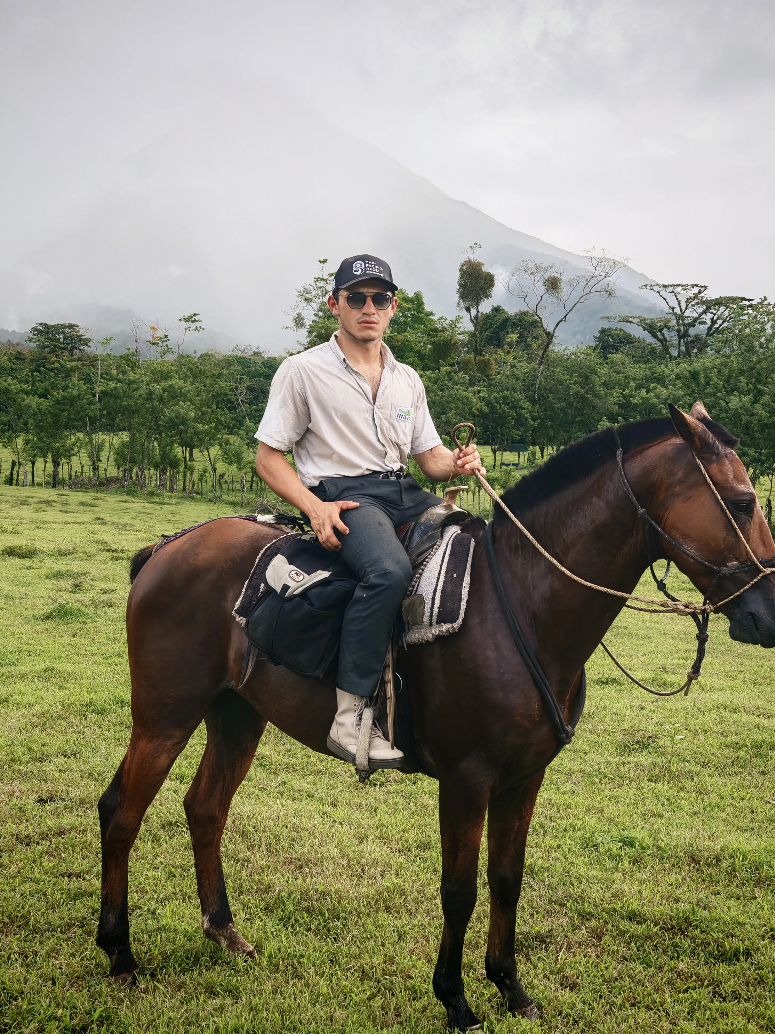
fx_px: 1672
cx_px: 394
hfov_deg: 26.1
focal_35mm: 56
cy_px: 533
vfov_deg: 34.3
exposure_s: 1/1200
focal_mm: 6.67
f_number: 1.9
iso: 50
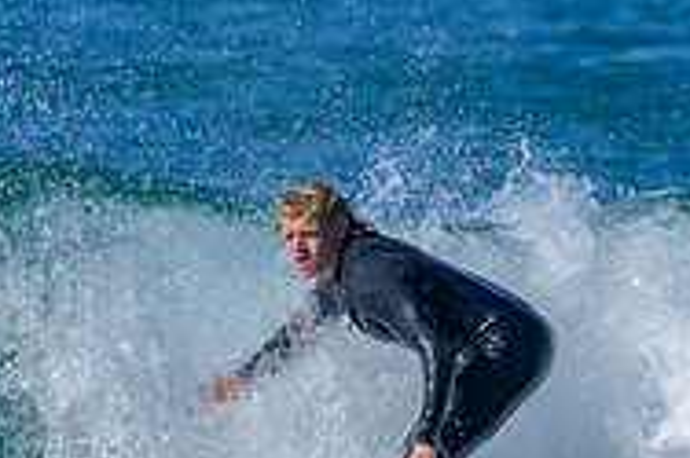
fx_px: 45595
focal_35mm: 2381
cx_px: 73
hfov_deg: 0.9
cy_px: 395
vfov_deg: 0.6
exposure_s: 1/2000
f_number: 8
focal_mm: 560
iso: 450
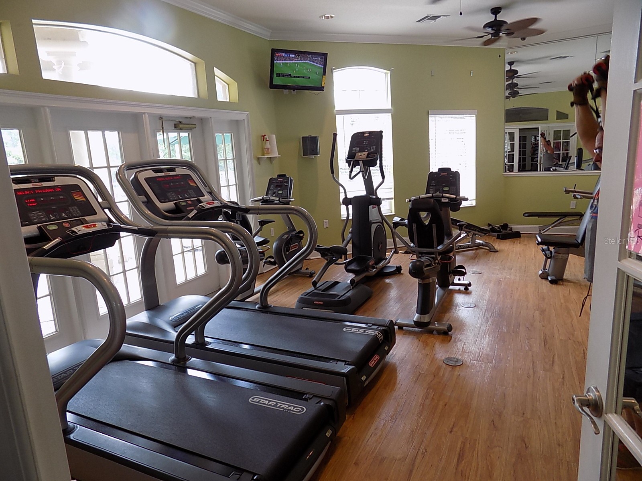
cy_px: 240
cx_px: 321
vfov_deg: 58.9
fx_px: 427
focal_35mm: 23
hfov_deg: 73.9
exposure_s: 1/40
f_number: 3.1
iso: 80
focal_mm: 4
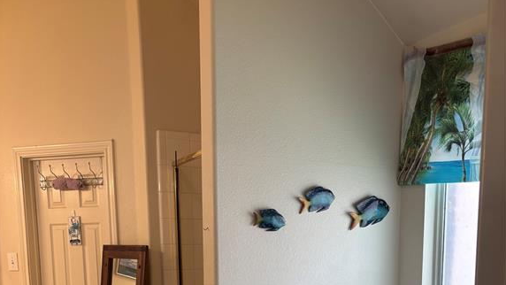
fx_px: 510
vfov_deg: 28.1
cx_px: 252
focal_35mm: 38
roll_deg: -0.1
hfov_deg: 52.8
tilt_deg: -6.9
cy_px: 322
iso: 100
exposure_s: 1/120
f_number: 1.6
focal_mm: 5.96
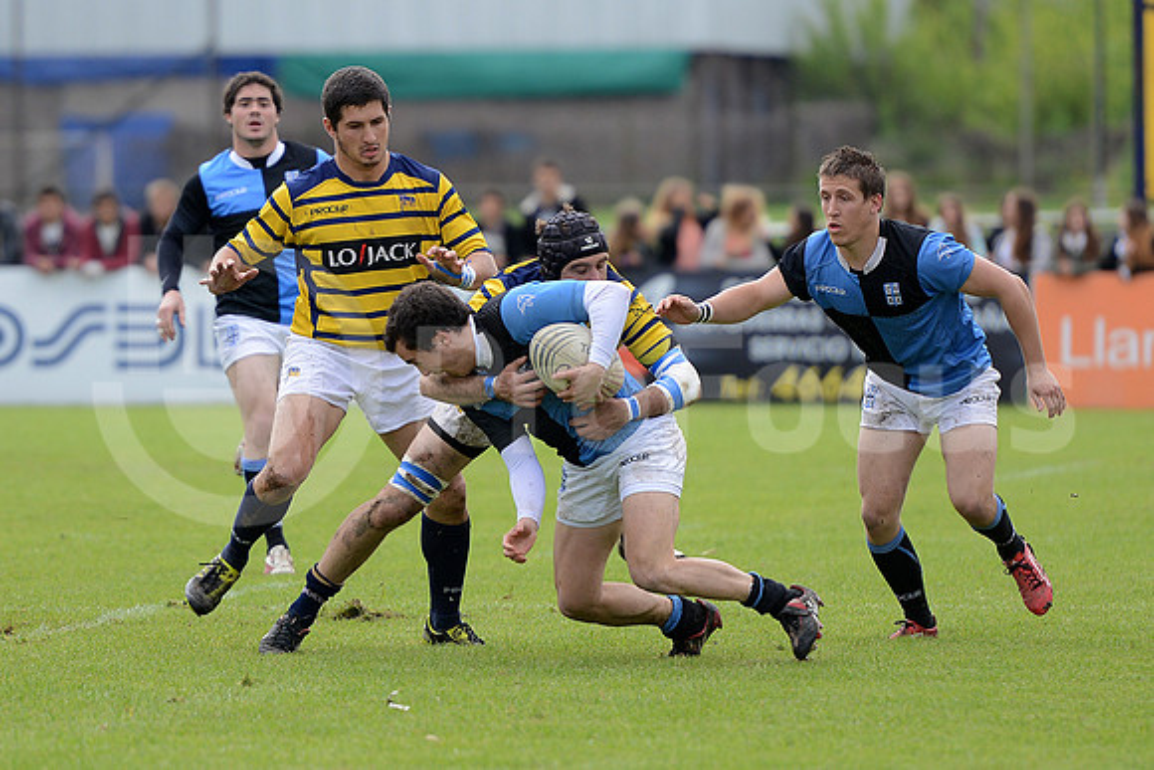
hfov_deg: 10.5
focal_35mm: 195
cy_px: 385
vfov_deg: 7.0
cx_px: 577
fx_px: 6252
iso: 250
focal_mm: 195
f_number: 2.8
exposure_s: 1/800
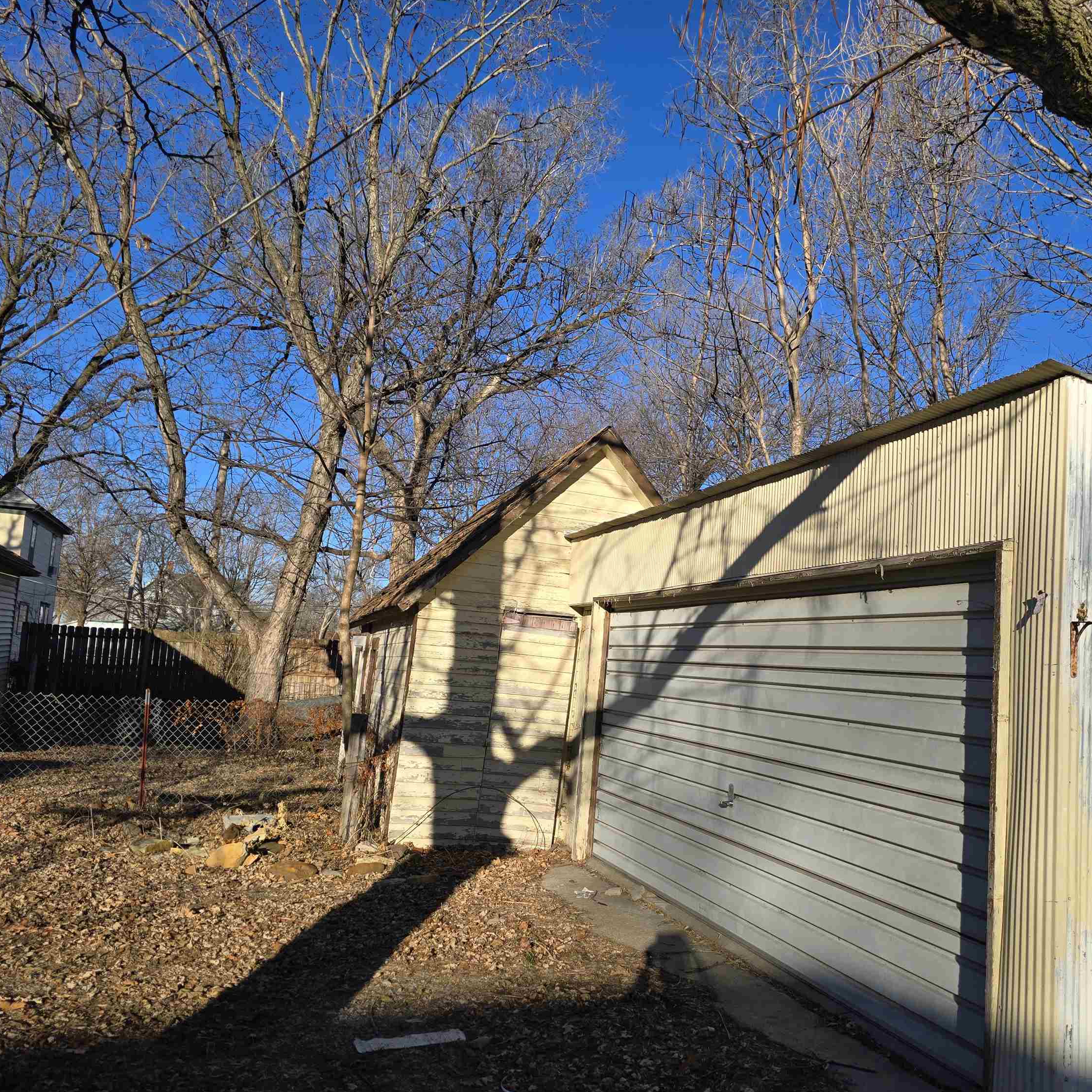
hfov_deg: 56.8
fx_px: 999
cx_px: 664
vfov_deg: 57.3
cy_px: 561
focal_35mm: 28
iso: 12
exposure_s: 1/701
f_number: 1.7
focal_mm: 6.3
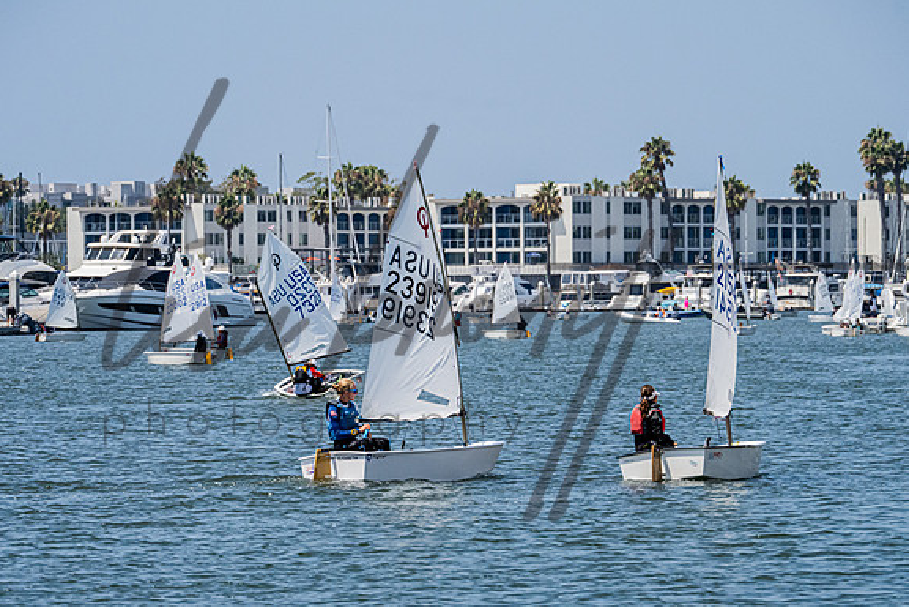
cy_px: 406
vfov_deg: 6.7
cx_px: 449
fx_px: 5152
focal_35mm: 204
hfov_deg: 10.1
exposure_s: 1/5000
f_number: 7.1
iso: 1000
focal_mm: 150
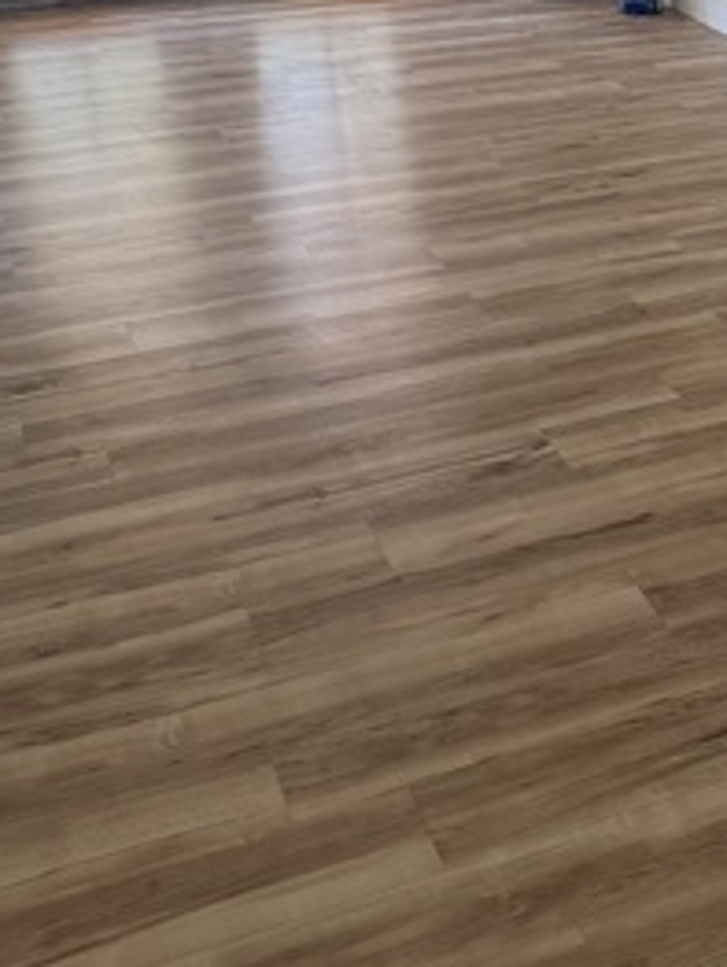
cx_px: 812
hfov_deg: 22.6
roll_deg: +0.8
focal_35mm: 61
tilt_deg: -18.9
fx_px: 1705
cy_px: 172
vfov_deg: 30.7
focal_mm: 6.76
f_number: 1.78
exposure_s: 1/121
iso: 200
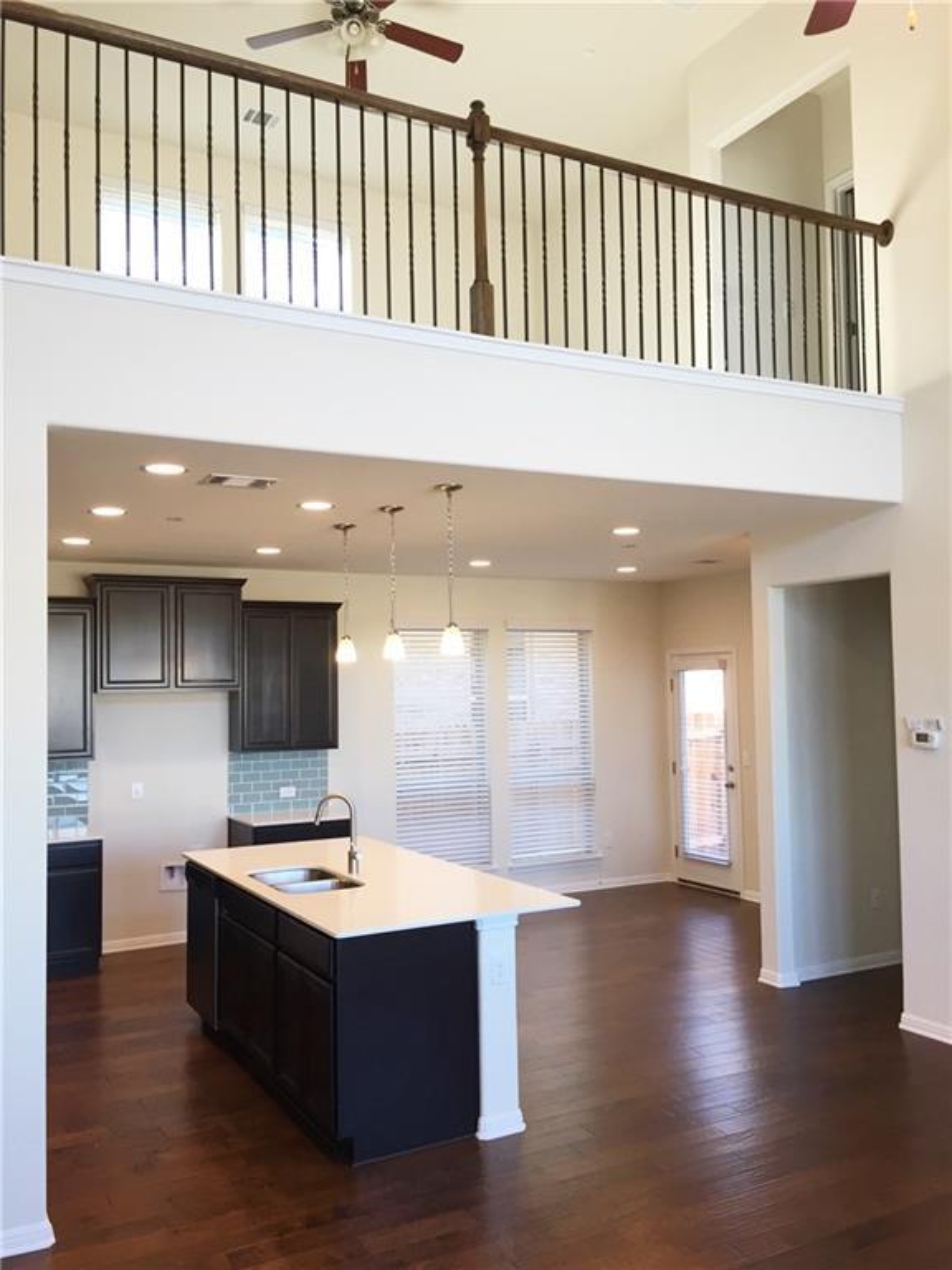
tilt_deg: +4.1
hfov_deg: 48.2
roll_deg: +1.4
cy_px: 635
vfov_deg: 61.7
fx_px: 1063
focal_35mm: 29
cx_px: 476
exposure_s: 1/40
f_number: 2.2
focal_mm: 4.15
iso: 32
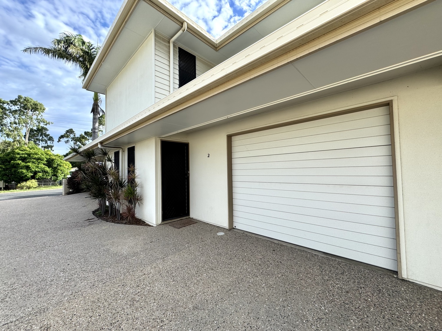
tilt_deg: +2.0
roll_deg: +1.1
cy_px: 166
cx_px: 221
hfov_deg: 102.1
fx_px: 179
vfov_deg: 85.7
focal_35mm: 14
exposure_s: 1/443
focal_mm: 2.22
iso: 40
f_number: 2.2
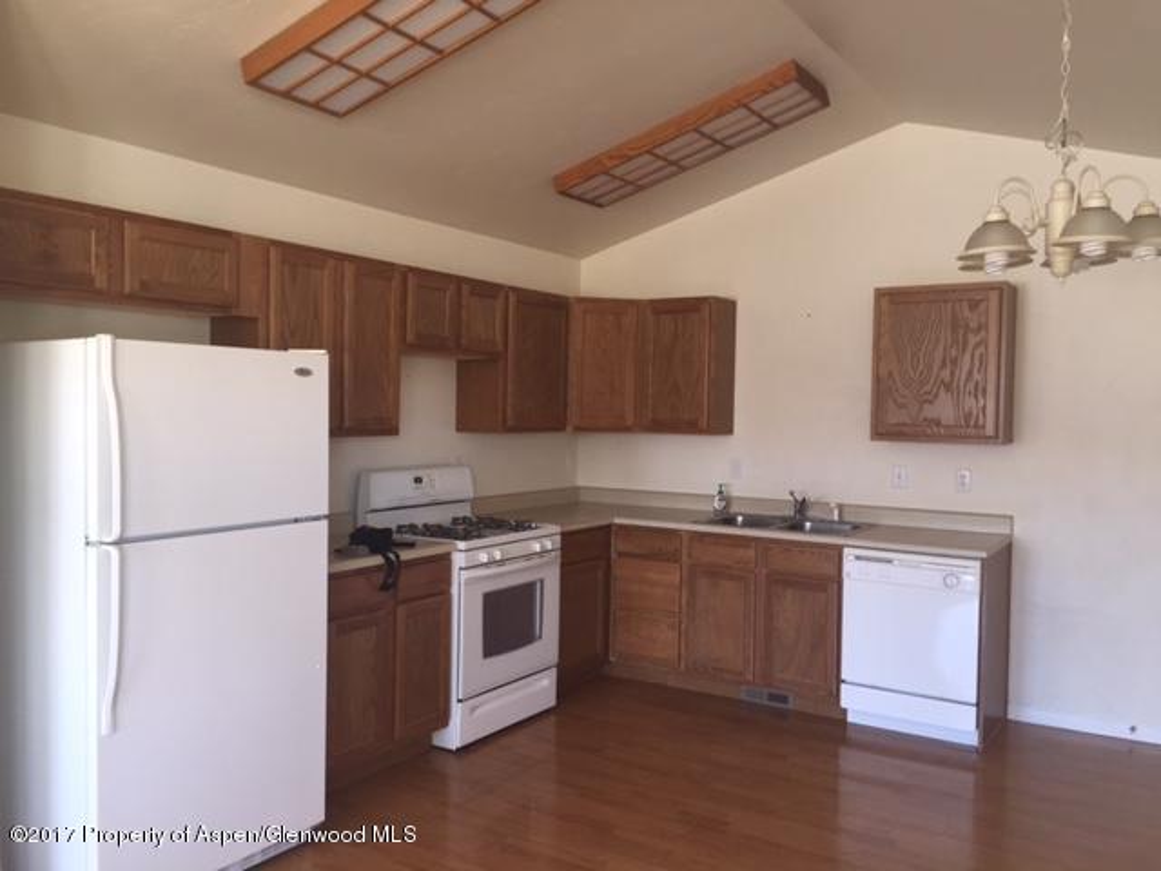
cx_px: 580
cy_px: 436
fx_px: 973
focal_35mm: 29
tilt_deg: -2.9
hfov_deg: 61.7
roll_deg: -1.1
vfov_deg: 48.2
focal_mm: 4.15
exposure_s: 1/30
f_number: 2.2
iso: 40
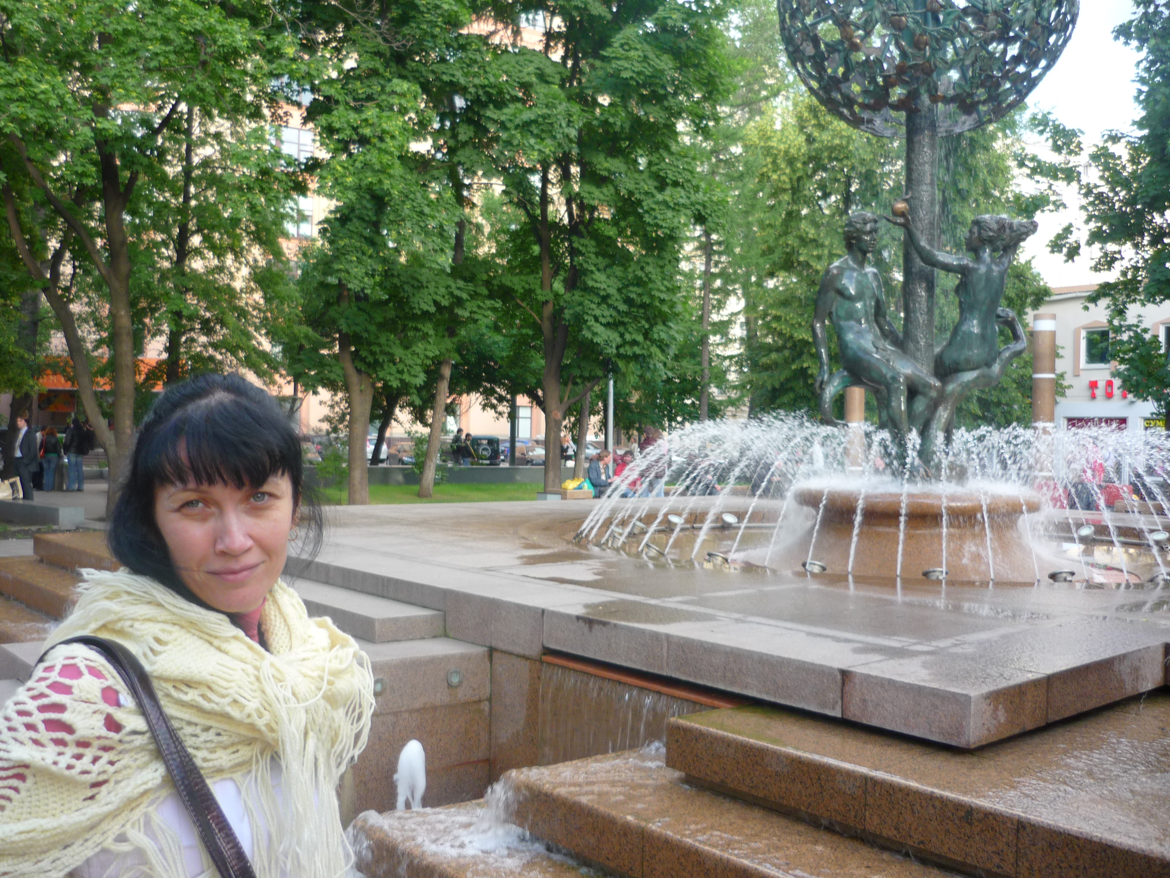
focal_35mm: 33
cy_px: 439
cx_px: 585
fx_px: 1115
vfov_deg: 42.9
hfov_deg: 55.4
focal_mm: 5.5
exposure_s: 1/125
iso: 100
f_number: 2.8
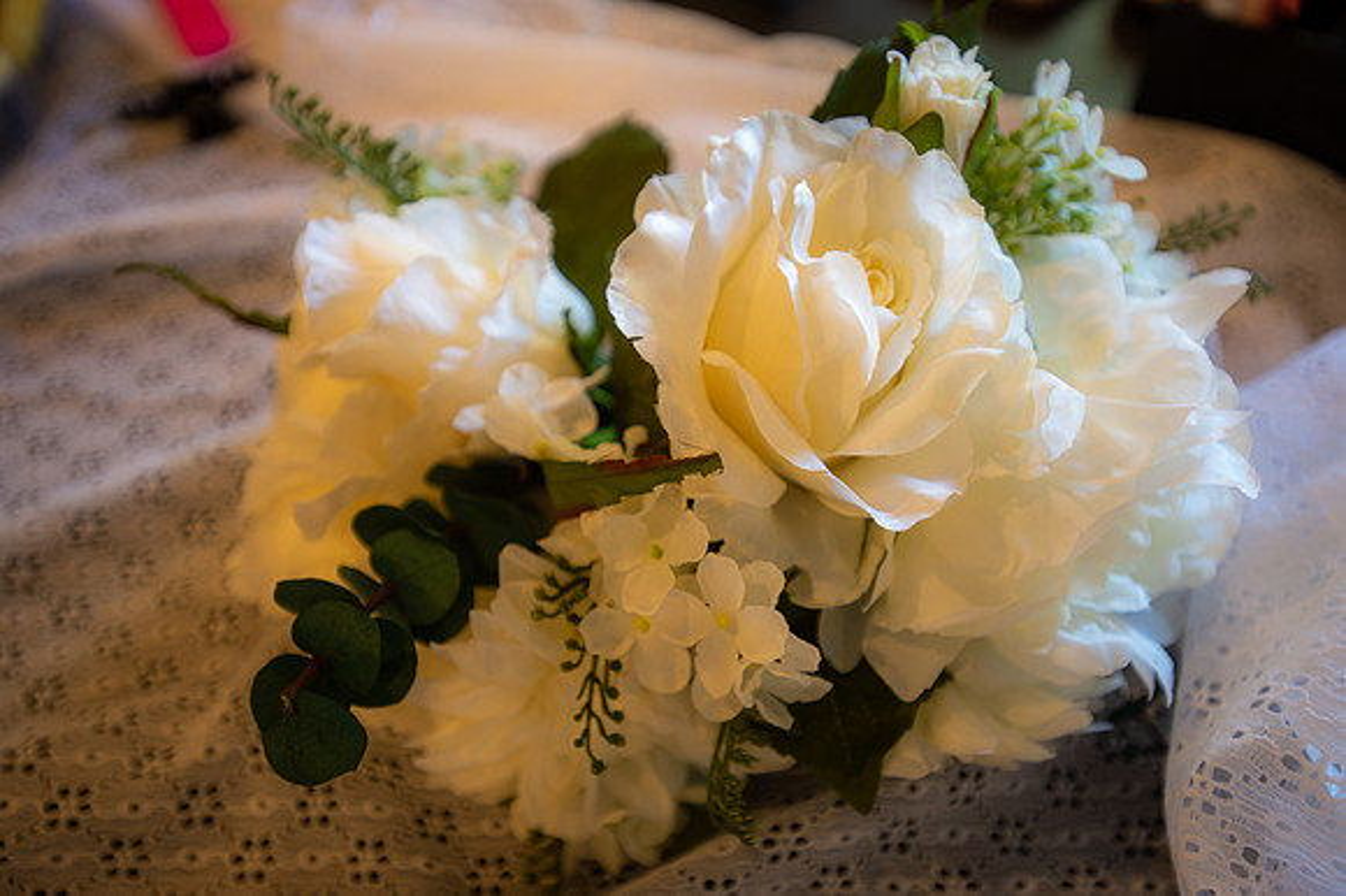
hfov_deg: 58.7
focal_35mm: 32
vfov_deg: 41.1
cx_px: 673
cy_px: 448
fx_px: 1196
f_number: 2.8
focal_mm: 32
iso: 500
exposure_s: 1/50
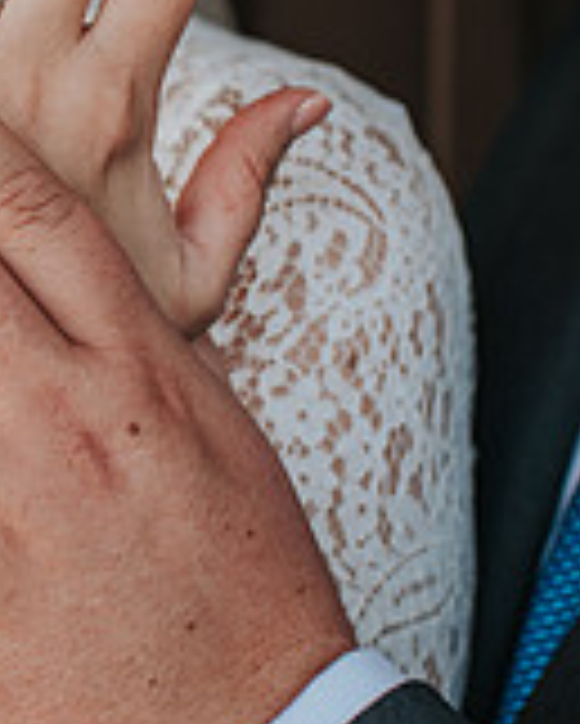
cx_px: -36
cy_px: 139
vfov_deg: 20.6
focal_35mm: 92
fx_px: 1972
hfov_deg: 16.3
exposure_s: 1/500
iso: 360
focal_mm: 35
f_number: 3.5
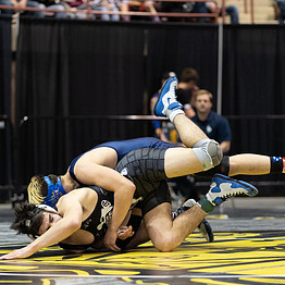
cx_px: 134
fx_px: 1490
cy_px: 163
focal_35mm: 160
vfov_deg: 10.9
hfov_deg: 10.9
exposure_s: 1/500
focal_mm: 85
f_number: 1.8
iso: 2500
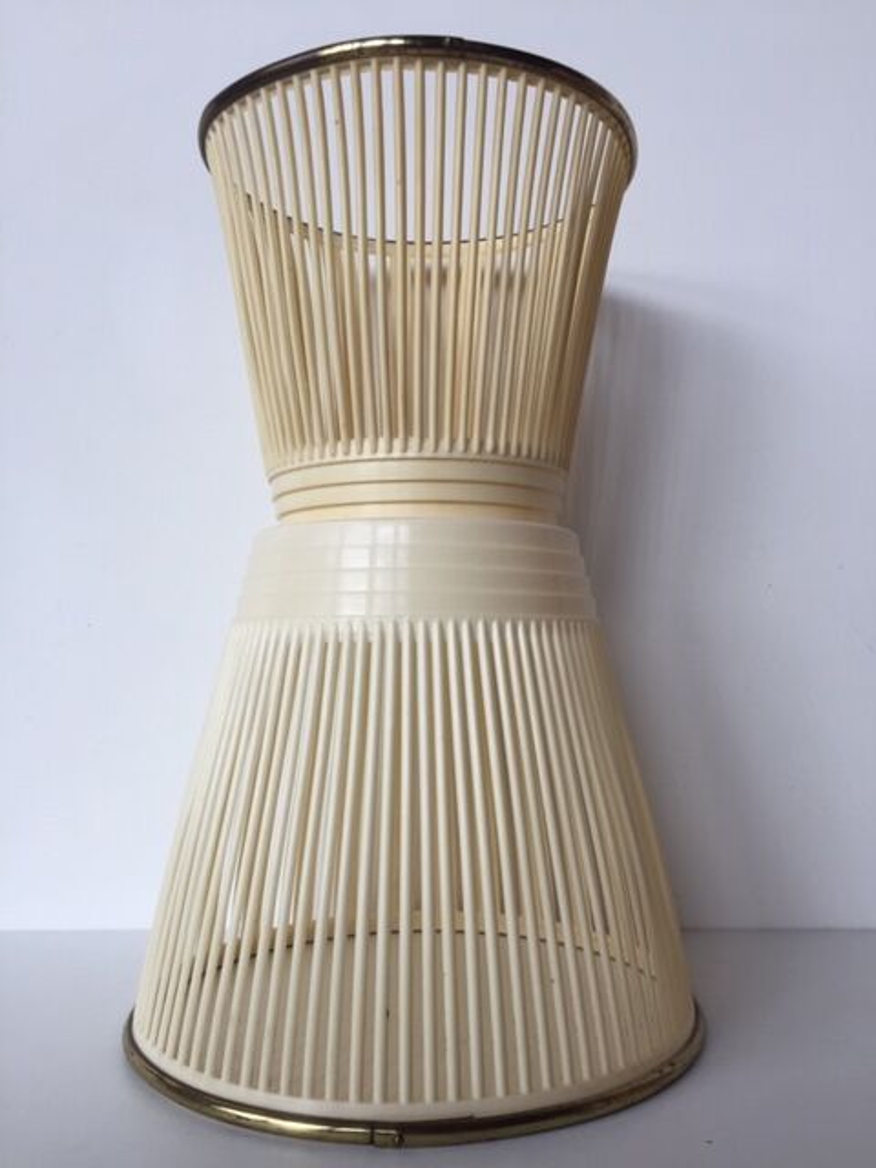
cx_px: 438
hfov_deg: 48.2
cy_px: 584
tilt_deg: +3.1
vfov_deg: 61.7
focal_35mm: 29
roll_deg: +0.0
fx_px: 979
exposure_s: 1/106
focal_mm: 4.15
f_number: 2.2
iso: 32
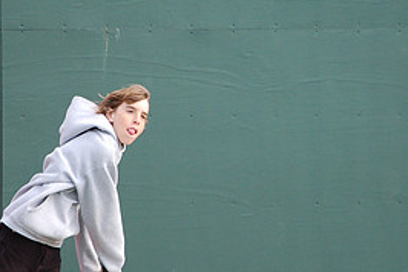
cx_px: 230
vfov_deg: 2.1
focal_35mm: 655
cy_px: 144
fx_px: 7418
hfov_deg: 3.2
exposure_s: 1/500
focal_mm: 200
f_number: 5.6
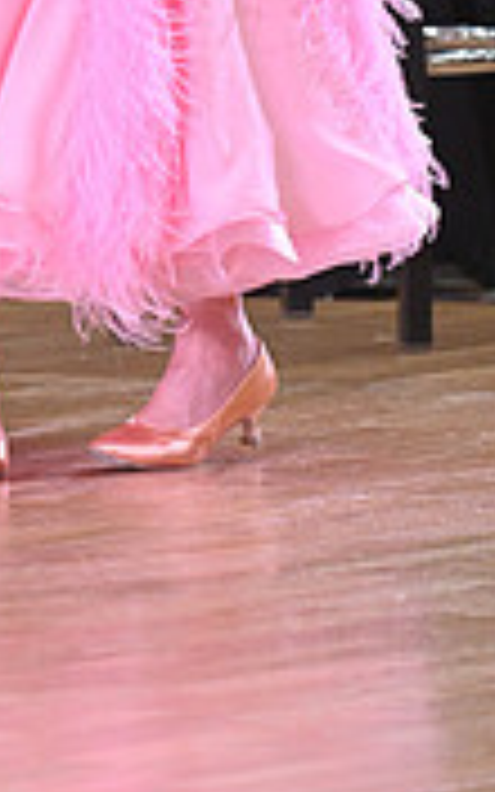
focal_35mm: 671
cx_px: -272
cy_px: -392
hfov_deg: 2.0
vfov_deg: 3.1
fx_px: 14483
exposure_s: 1/400
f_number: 4.5
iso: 3200
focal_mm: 200
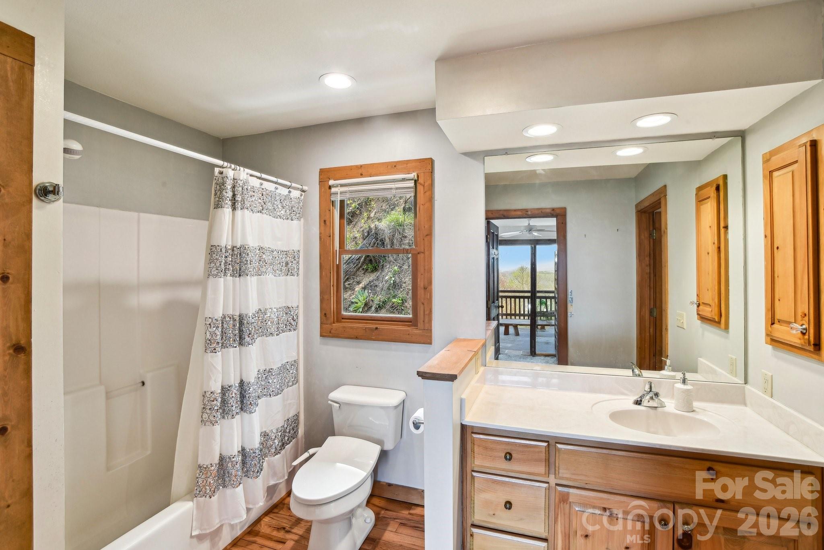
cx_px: 412
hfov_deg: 100.4
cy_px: 275
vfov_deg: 77.3
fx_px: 343
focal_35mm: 15
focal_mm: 15
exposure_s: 1/8
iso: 100
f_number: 11
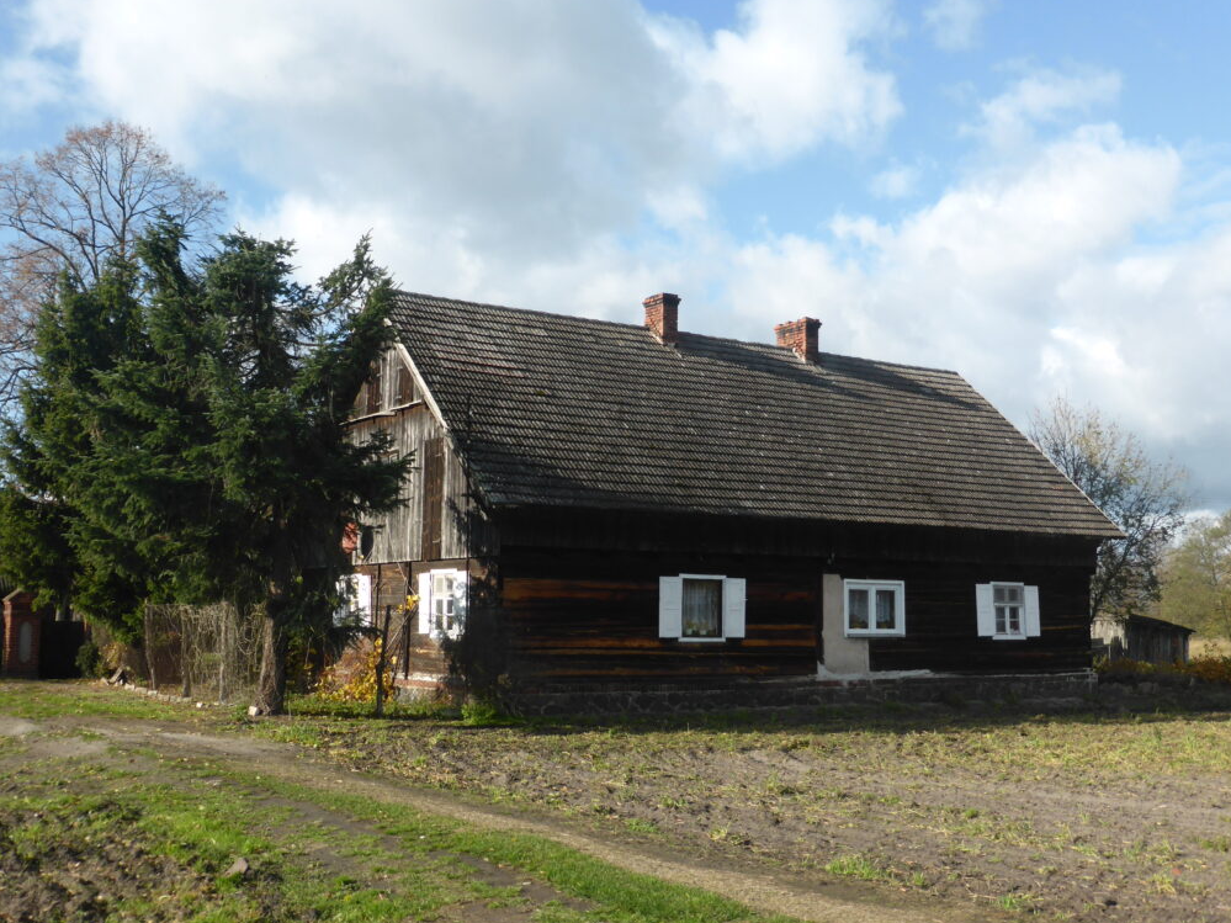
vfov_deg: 35.1
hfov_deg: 45.8
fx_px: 1458
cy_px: 457
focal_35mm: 41
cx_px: 630
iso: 100
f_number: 3.9
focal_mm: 6.9
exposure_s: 1/500
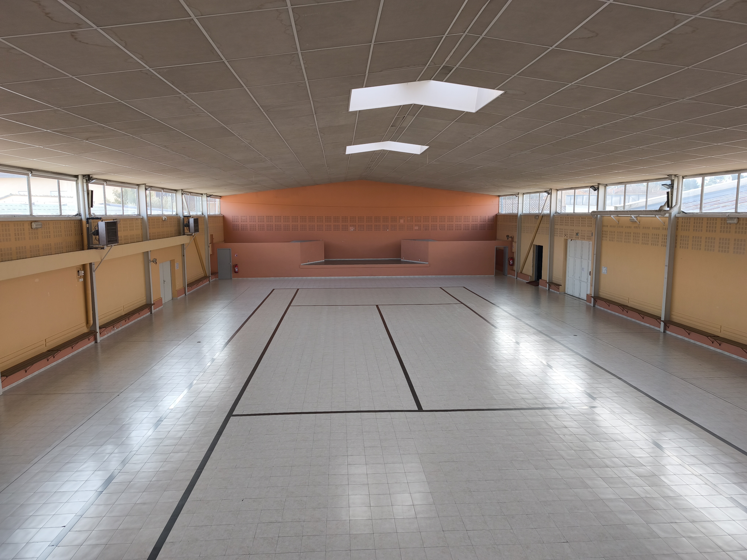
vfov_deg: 58.9
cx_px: 374
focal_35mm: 23
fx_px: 496
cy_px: 280
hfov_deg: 73.9
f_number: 1.6
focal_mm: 6.57
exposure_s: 1/136
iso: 50
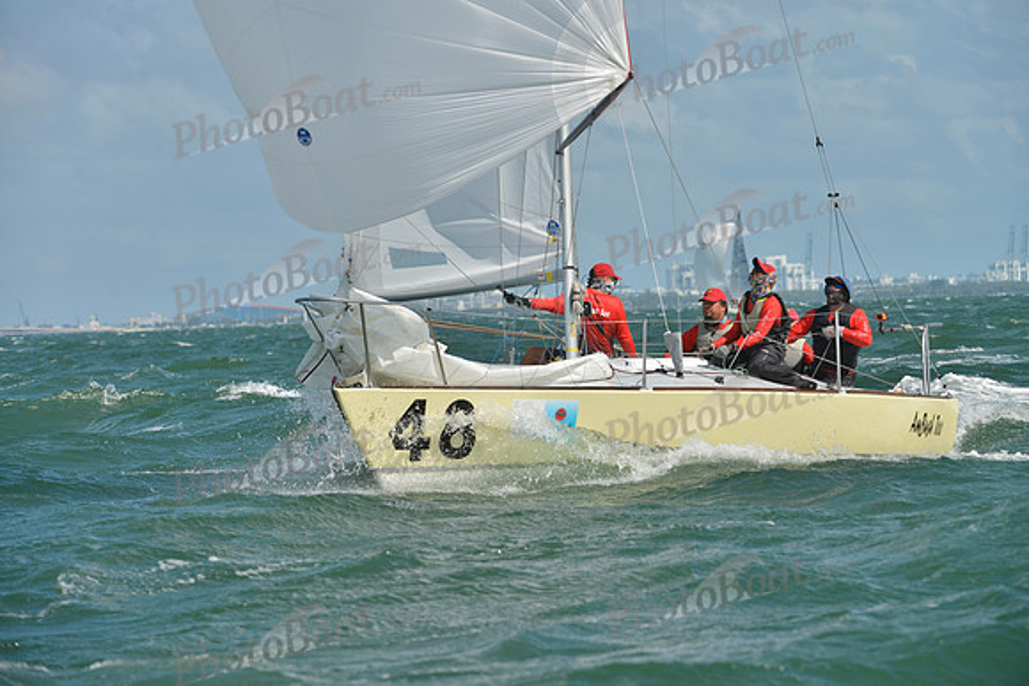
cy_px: 343
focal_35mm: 200
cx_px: 514
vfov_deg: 6.9
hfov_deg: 10.3
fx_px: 5718
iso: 280
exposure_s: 1/1250
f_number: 8
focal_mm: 200
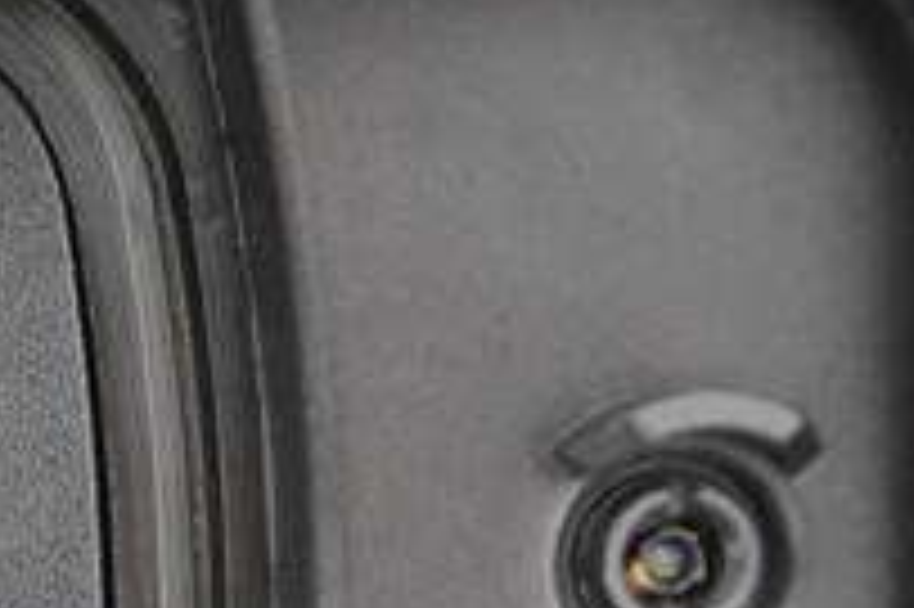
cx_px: -383
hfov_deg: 22.1
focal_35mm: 79
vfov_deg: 16.4
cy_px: 761
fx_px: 2004
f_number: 2.8
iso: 12800
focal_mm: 25
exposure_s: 1/100
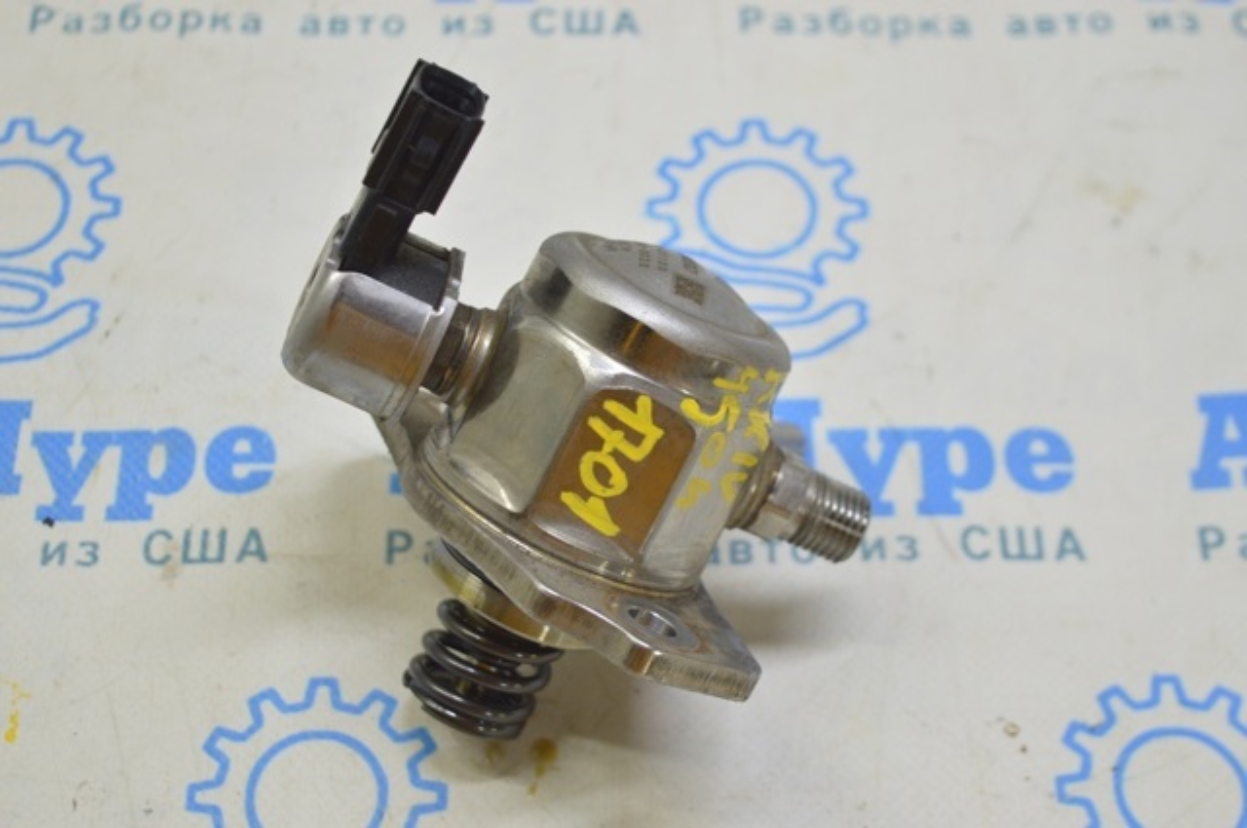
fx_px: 2335
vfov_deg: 20.1
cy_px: 414
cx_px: 624
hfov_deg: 29.9
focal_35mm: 68
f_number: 5.6
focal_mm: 45
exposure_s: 1/25
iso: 400
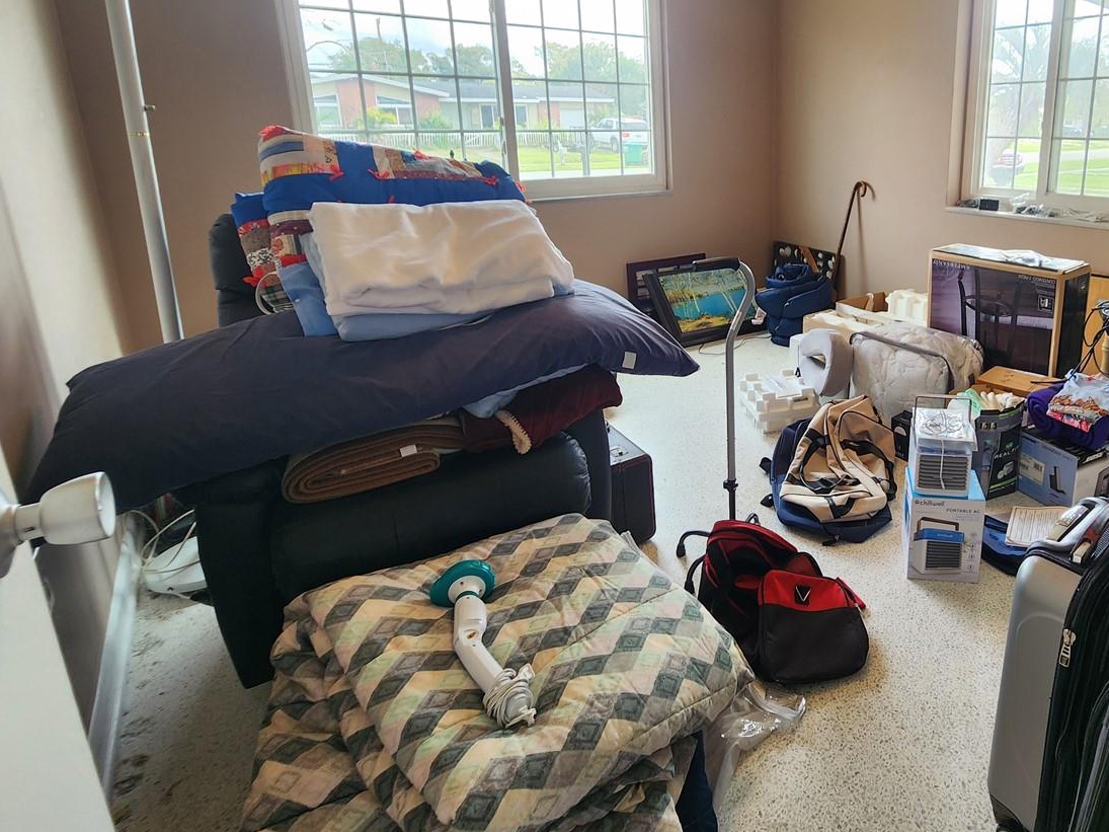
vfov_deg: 67.0
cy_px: 283
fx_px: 609
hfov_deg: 80.8
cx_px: 771
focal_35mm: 19
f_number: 2.2
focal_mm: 2.2
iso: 80
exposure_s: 1/60
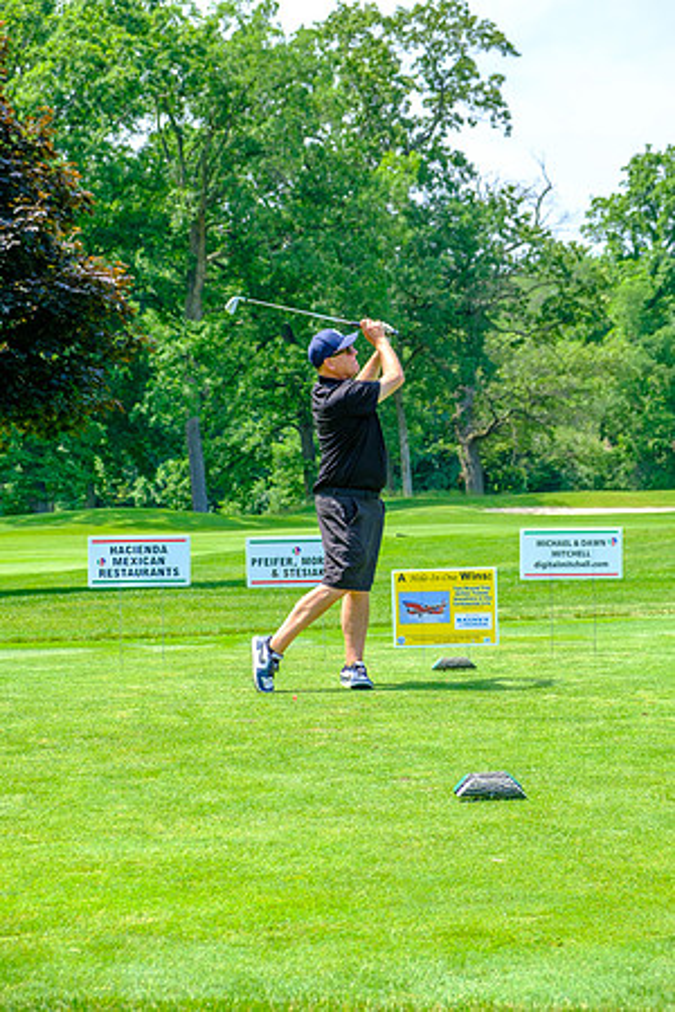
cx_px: 338
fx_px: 2137
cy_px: 506
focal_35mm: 76
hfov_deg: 17.9
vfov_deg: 26.7
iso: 200
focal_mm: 50.5
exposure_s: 1/500
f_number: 5
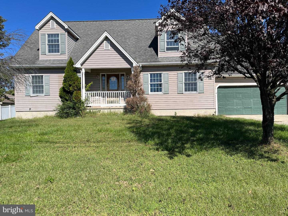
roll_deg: +0.9
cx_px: 144
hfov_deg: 67.3
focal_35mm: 26
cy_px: 108
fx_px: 216
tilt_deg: -1.3
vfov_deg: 53.1
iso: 50
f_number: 1.6
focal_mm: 5.1
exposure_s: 1/3623
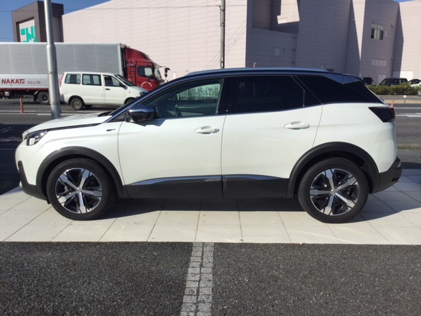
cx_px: 210
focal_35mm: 31
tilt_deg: -10.0
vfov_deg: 45.4
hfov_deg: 58.4
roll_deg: -1.1
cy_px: 158
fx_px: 377
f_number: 2.4
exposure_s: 1/2037
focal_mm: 3.3
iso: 25
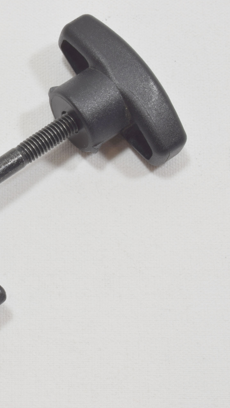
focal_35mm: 123
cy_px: 204
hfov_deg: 9.7
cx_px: -65
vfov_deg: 17.4
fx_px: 1334
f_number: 32
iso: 100
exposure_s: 1.3
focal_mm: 52
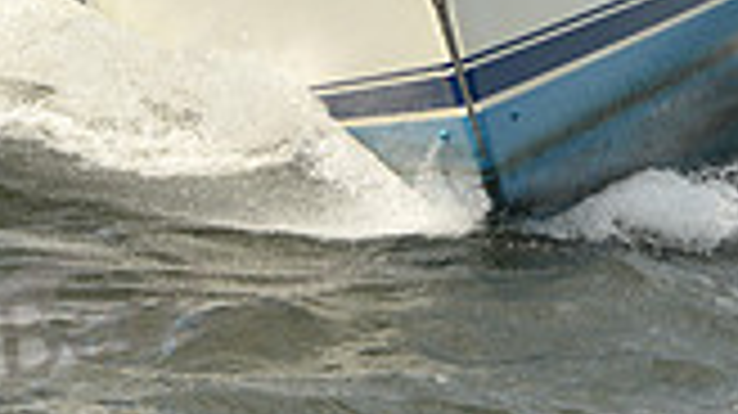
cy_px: -412
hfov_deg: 8.3
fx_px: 5085
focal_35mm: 260
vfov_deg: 4.6
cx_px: 580
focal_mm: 70
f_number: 10
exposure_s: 1/800
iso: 250
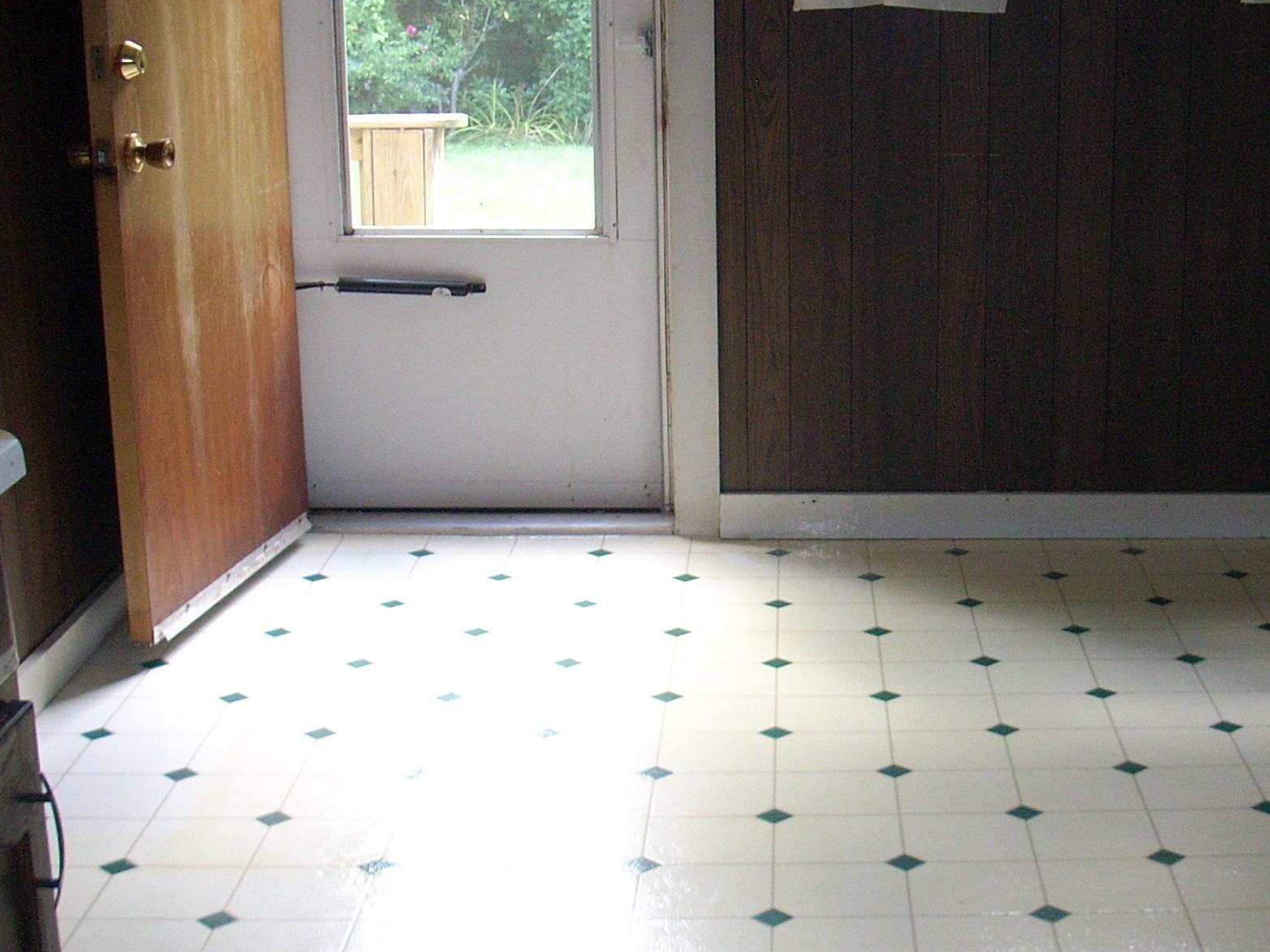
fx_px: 2201
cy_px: 415
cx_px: 968
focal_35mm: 60
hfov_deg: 31.5
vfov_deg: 24.4
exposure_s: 1/30
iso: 200
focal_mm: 6.2
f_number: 2.8
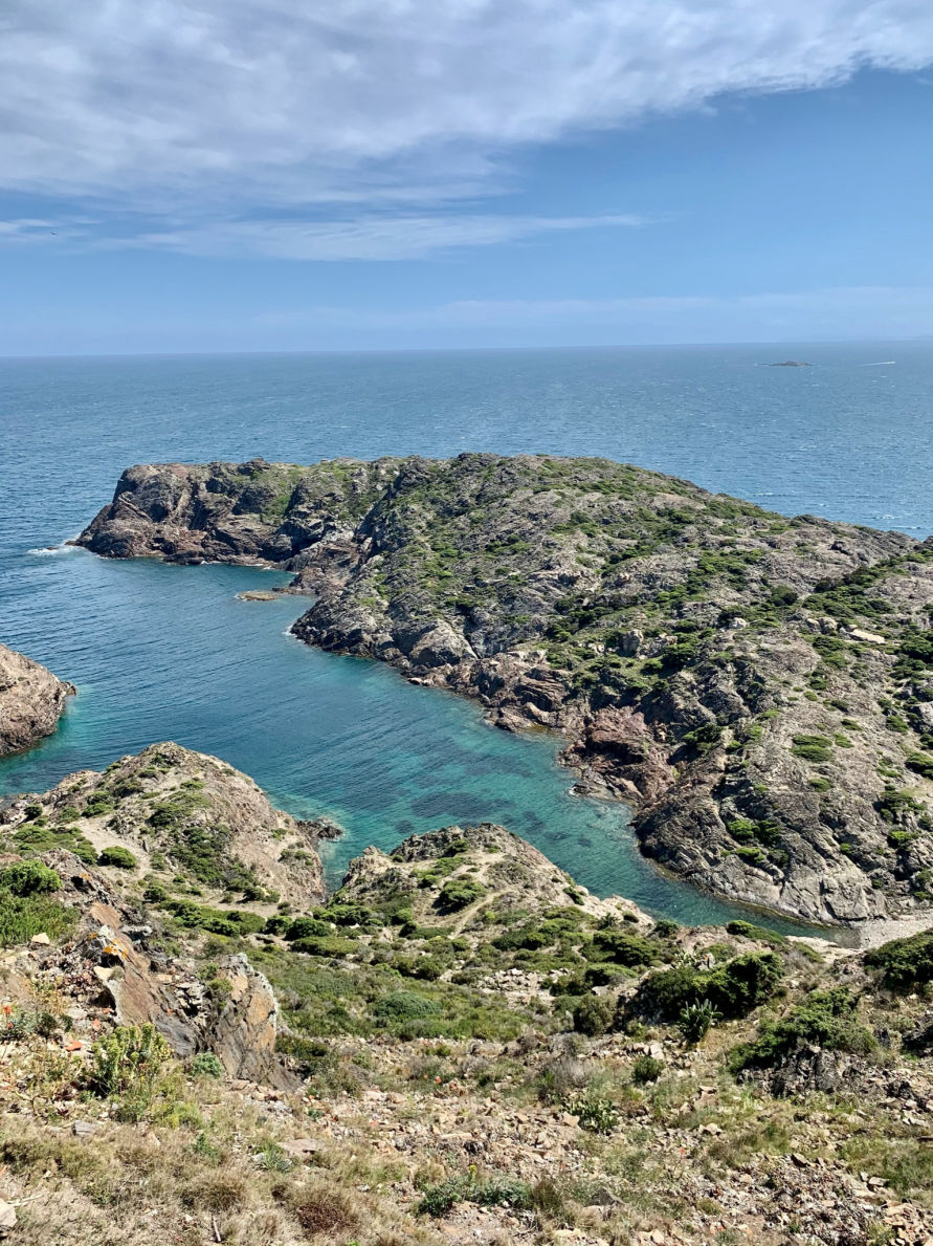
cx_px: 466
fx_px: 935
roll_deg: +1.4
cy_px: 623
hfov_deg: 53.0
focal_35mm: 26
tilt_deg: -13.6
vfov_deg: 67.3
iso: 25
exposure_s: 1/2364
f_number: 1.8
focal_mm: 4.25
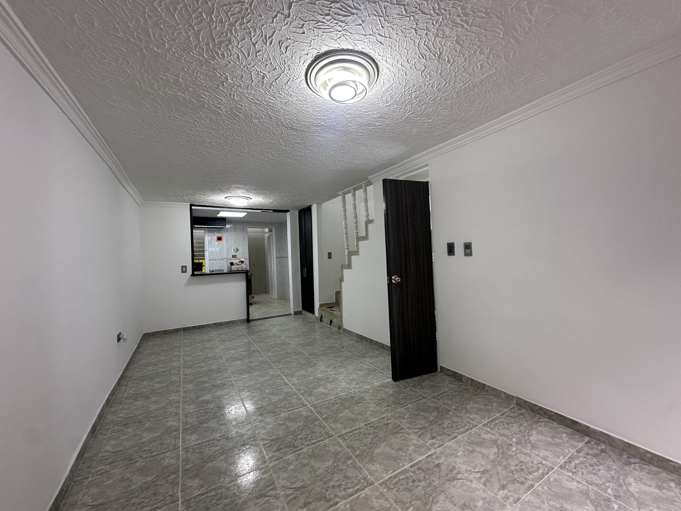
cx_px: 340
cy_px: 256
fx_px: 275
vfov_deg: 85.7
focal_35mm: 14
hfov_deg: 102.1
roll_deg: +1.1
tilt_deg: +0.6
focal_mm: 2.22
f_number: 2.2
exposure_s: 1/120
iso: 200
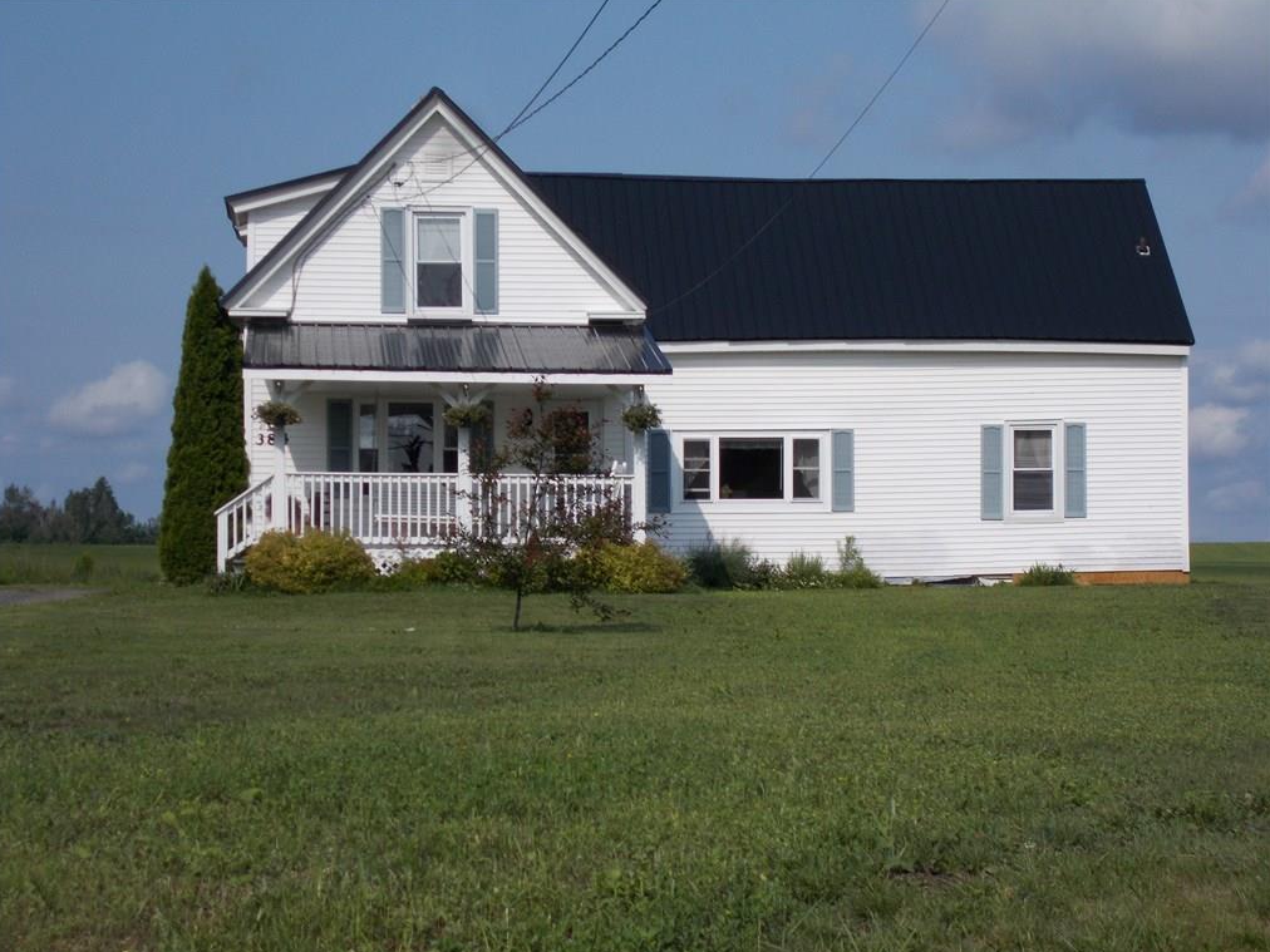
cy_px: 477
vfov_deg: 17.0
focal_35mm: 87
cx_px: 632
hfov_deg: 22.5
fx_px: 3192
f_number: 15.8
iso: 80
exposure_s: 1/100
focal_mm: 15.4
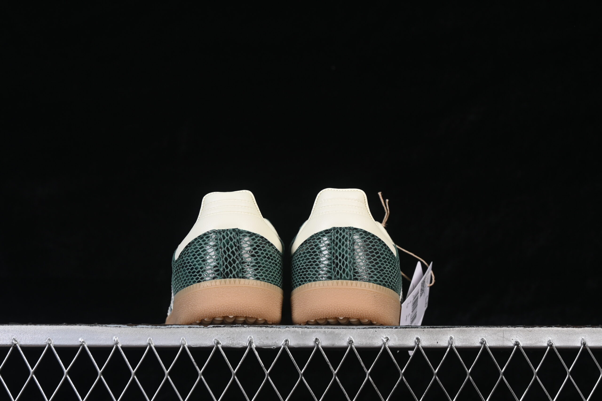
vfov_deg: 18.2
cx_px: 301
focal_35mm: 75
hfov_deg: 27.0
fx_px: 1254
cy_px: 200
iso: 160
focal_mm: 50
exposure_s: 1/80
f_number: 8
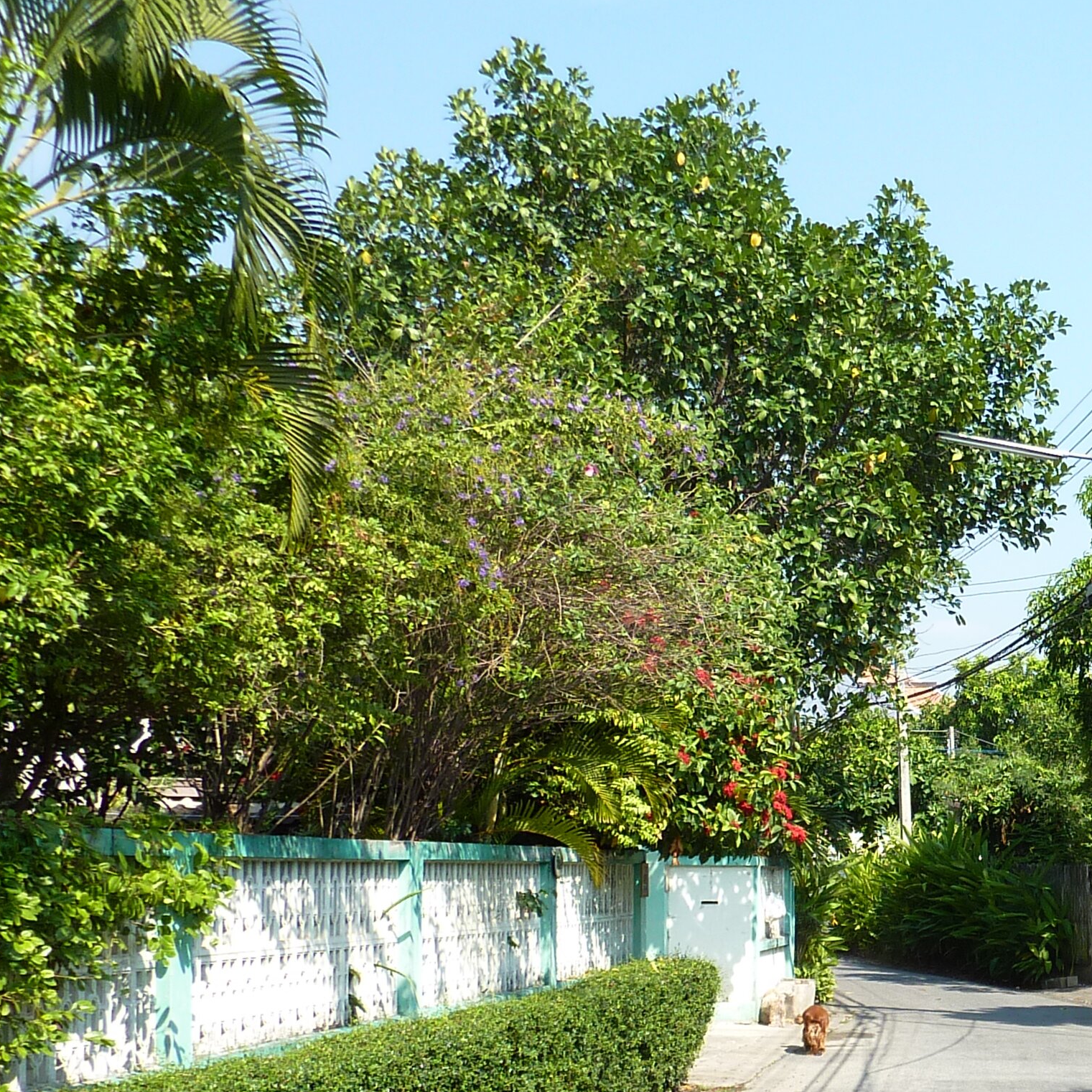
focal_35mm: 53
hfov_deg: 29.3
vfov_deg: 31.2
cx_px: 1174
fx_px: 1892
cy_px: 899
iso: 80
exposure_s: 1/320
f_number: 4
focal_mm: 4.1
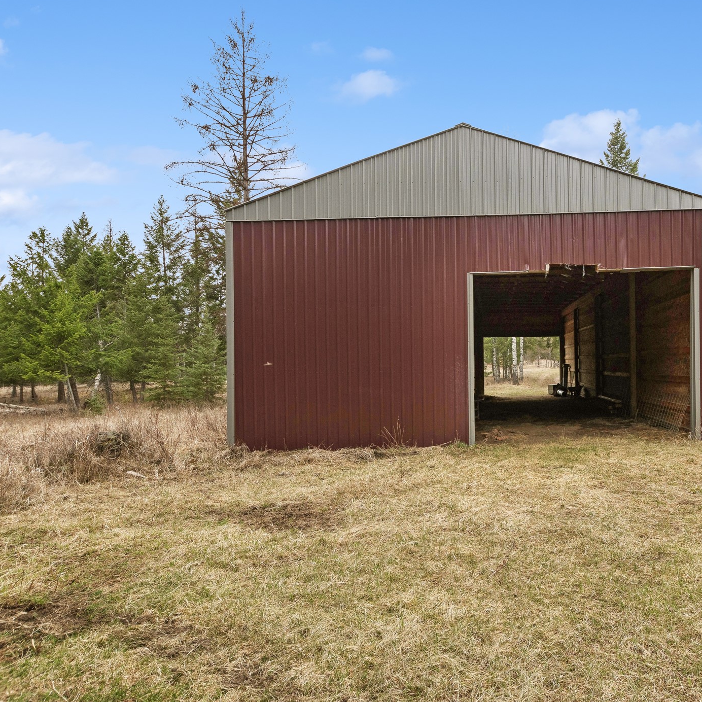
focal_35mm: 20
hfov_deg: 72.3
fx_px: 459
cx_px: 475
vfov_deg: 74.8
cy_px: 347
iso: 200
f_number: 6.3
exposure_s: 1/400
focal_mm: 10
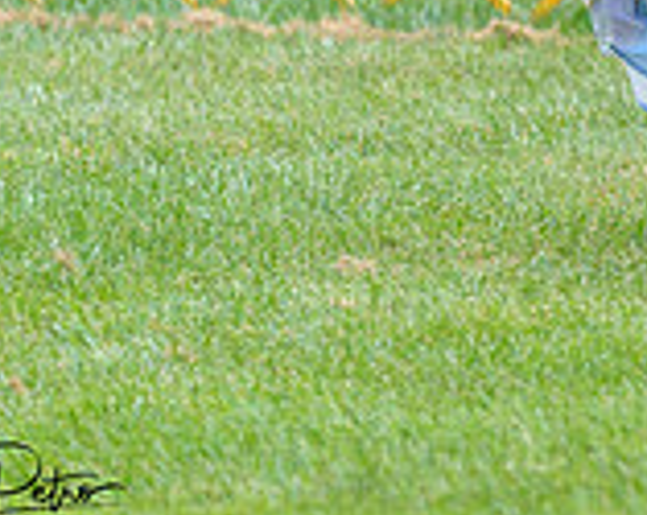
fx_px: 13207
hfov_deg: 2.8
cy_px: -325
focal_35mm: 691
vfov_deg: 2.2
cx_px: 1227
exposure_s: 1/640
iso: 640
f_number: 2.8
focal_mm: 171
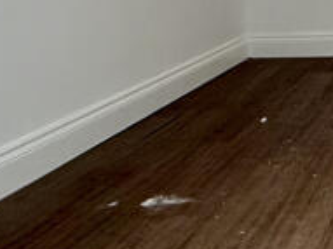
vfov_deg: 18.4
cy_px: -63
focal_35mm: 75
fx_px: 721
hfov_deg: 21.9
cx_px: 492
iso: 250
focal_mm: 2.22
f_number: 2.2
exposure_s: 1/100
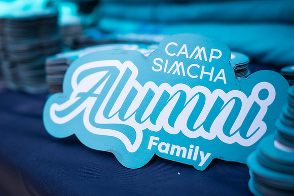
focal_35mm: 41
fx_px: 333
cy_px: 100
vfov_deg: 32.9
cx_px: 123
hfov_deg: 47.5
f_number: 2.8
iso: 200
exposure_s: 1/1250
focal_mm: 28
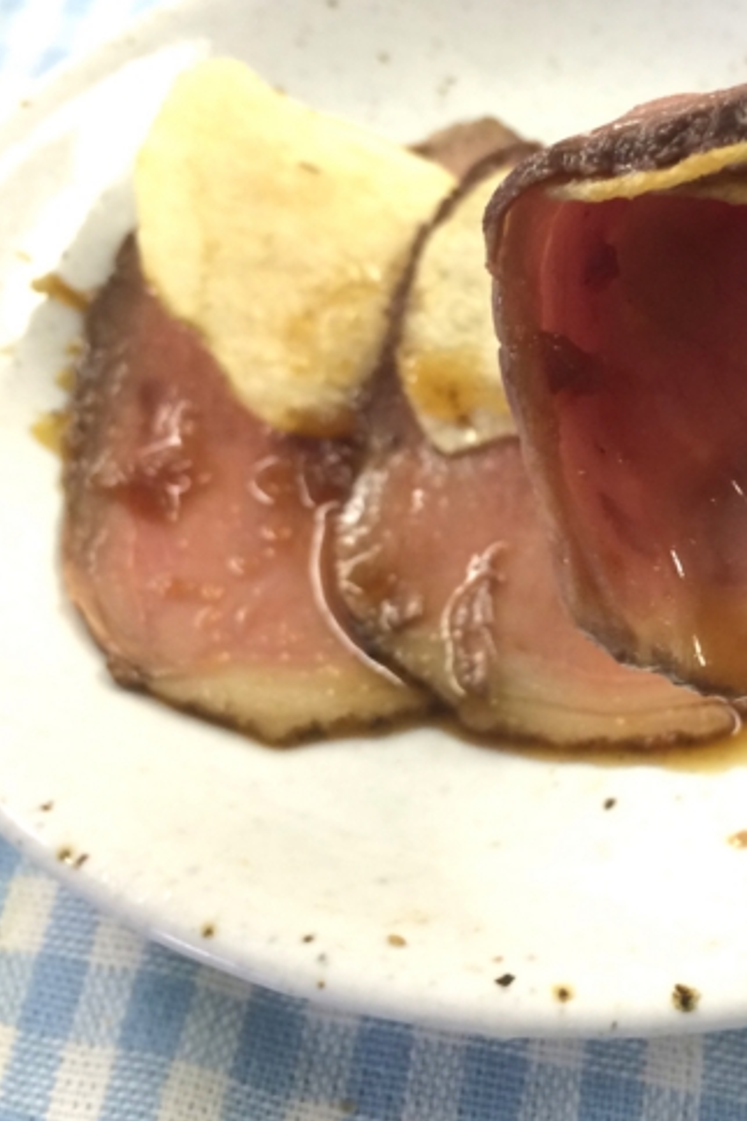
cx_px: 622
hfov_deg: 26.4
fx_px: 1556
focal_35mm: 50
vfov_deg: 39.5
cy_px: 469
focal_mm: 4.15
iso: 50
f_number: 2.2
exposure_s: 1/33
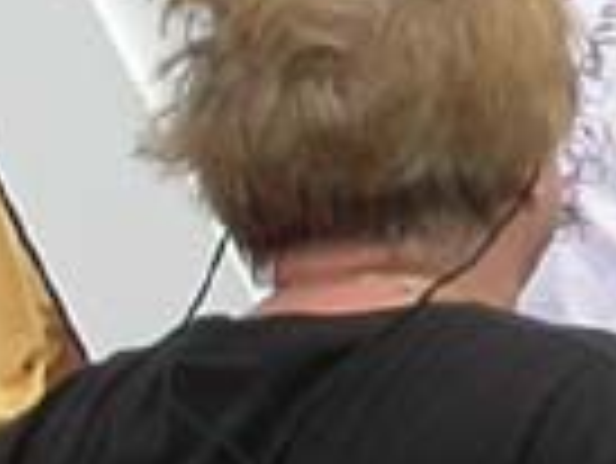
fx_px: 5058
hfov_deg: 6.8
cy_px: 225
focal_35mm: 284
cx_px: 1196
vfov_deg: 5.2
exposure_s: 1/302
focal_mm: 7.85
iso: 100
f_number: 6.7
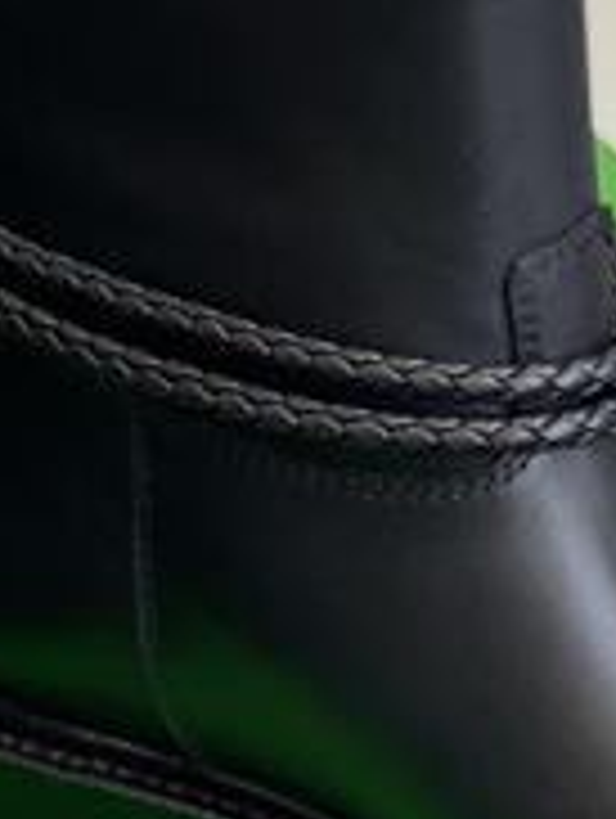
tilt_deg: -28.1
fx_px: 5847
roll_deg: +5.3
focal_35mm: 247
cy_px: 504
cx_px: 153
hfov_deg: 6.0
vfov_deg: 8.0
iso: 50
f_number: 2
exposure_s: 1/122
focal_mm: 6
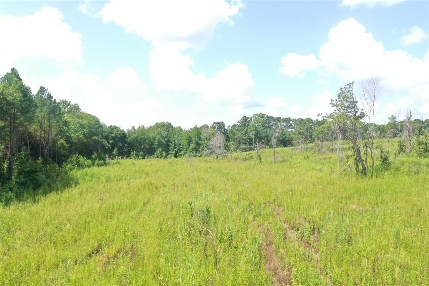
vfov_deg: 46.4
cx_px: 214
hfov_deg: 65.5
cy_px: 143
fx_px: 334
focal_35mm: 28
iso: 100
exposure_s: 1/80
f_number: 3.2
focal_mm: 10.26
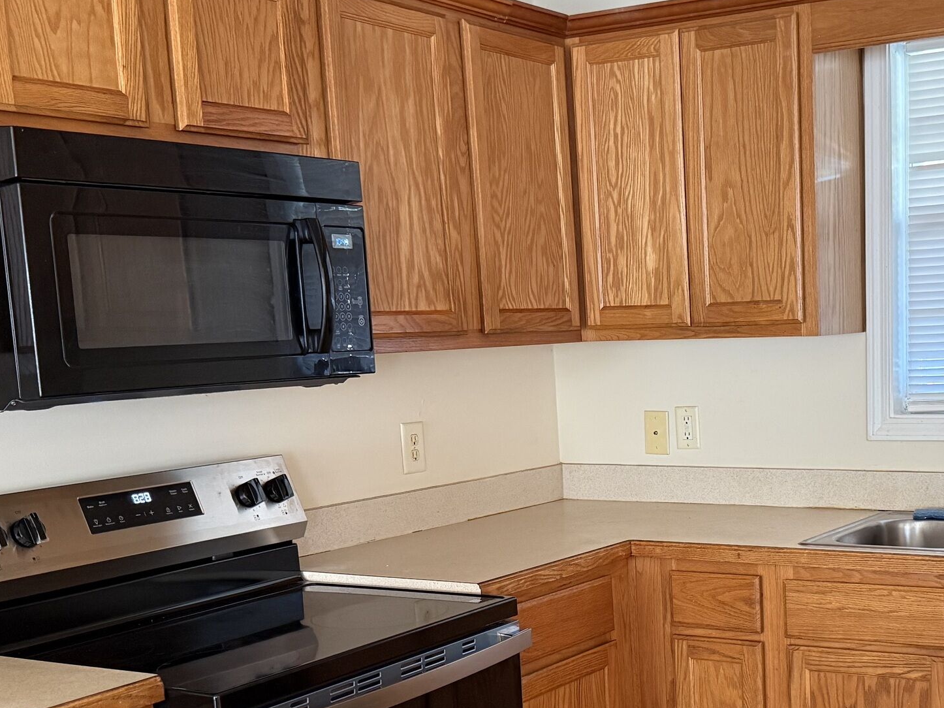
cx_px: 729
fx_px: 1391
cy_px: 547
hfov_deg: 36.5
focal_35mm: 51
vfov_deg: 28.1
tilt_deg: -8.7
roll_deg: +1.5
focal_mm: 6.76
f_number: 1.78
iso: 400
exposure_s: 1/60
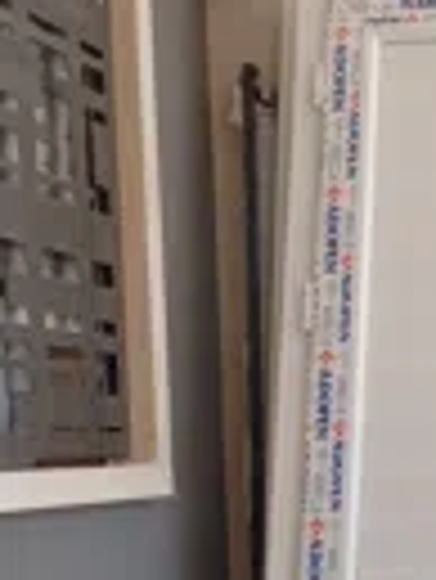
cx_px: 458
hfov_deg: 14.3
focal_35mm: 102
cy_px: 490
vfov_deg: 19.0
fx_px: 1710
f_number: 1.8
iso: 86
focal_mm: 3.98
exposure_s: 1/100
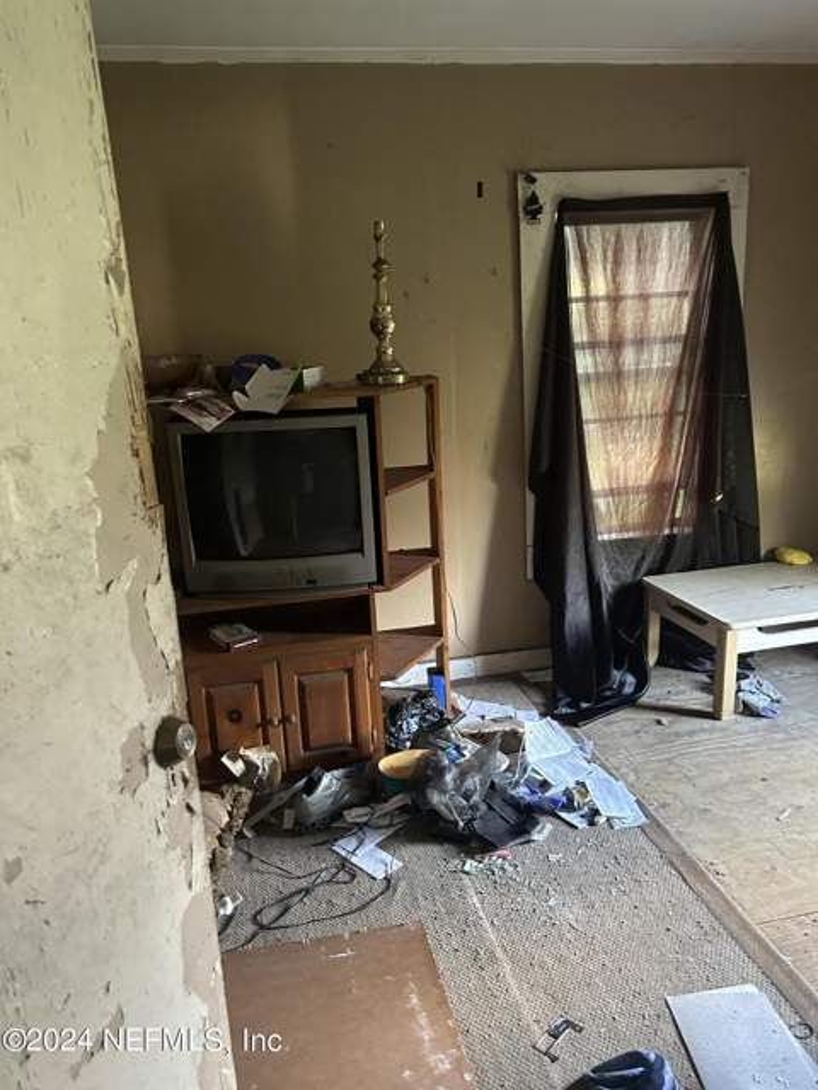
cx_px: 409
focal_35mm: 26
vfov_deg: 67.3
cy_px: 545
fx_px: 819
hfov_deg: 53.1
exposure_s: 1/40
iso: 500
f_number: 1.5
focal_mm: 5.7
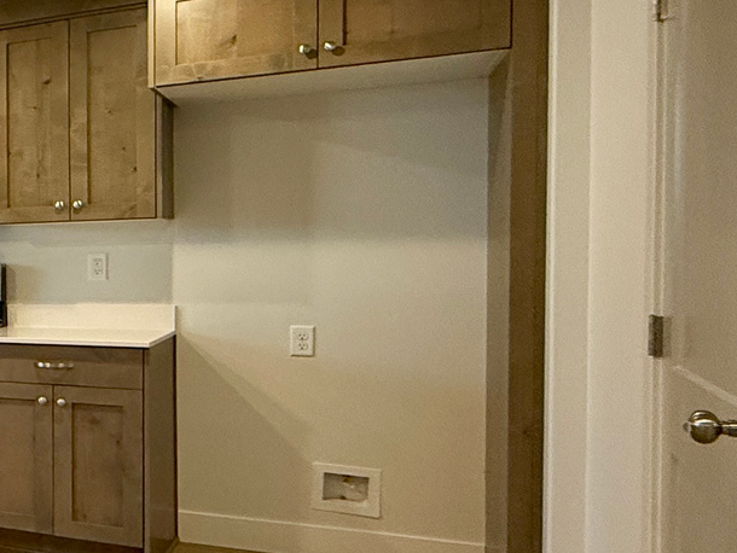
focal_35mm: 47
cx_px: -429
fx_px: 1001
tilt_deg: -1.2
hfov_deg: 26.2
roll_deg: +1.3
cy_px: 295
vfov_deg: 30.9
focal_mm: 2.22
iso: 200
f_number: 2.2
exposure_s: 1/120
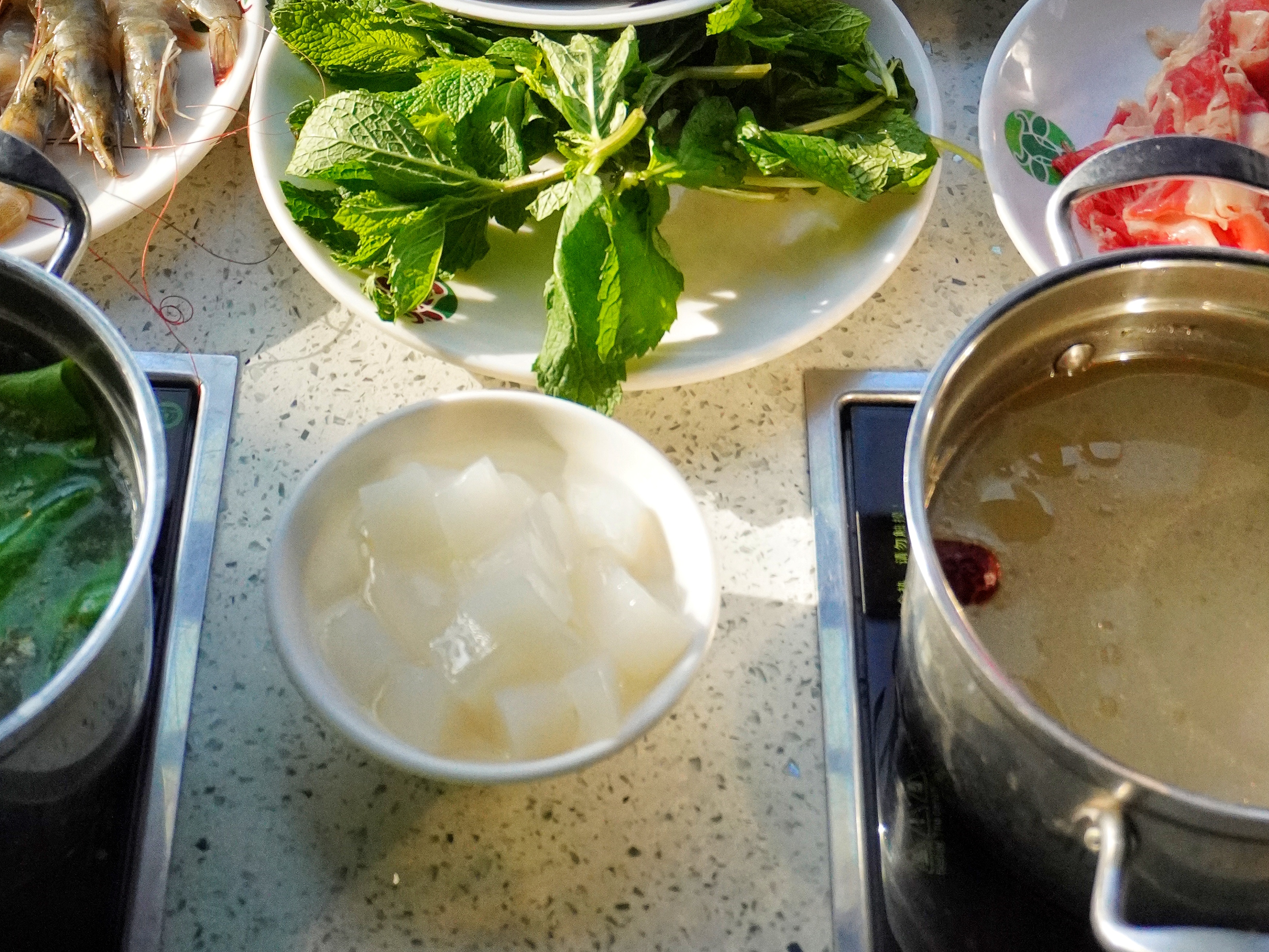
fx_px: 2633
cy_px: -59
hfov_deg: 27.1
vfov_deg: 19.7
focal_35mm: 72
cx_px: 589
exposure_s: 1/2000
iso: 3200
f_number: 5
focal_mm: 29
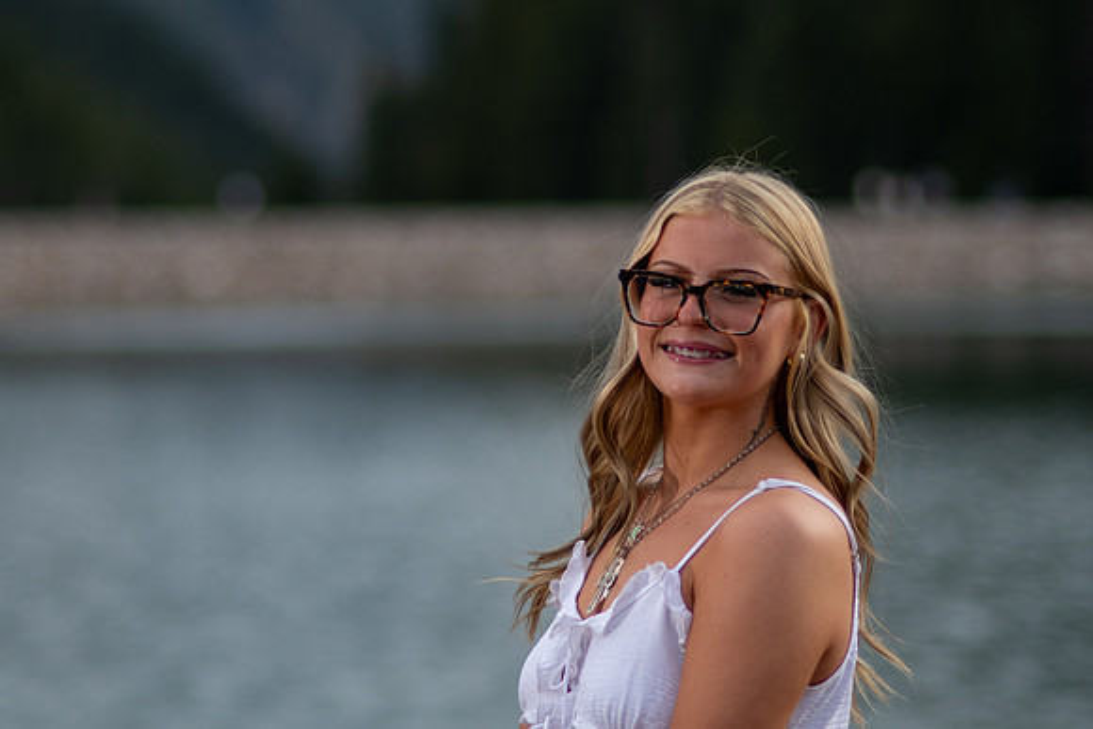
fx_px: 4952
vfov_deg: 8.4
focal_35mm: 163
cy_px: 281
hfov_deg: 12.6
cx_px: 430
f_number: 1.8
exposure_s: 1/5000
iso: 200
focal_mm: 85
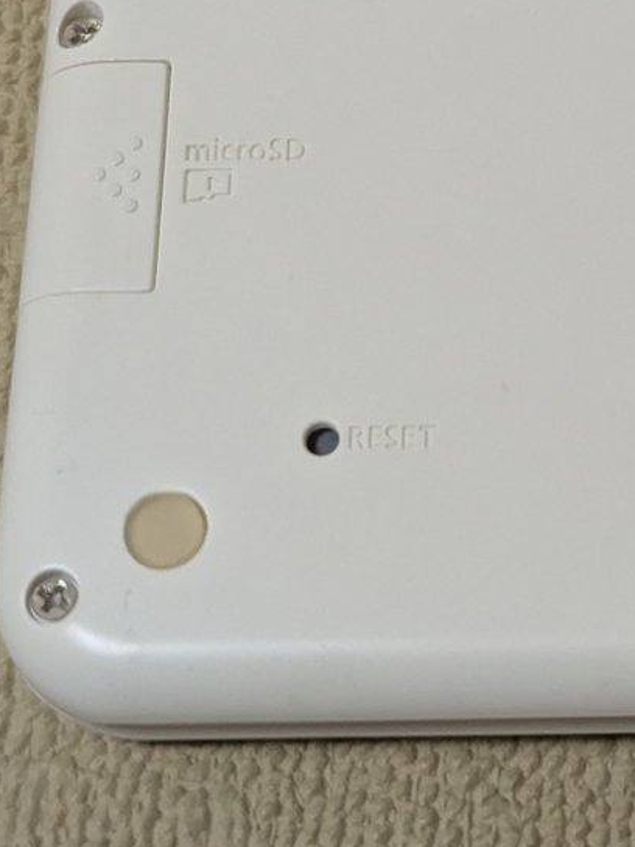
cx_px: 938
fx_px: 2764
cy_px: 131
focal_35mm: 113
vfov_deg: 17.2
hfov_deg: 12.5
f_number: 1.85
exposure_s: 1/52.4
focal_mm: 6.81
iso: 263
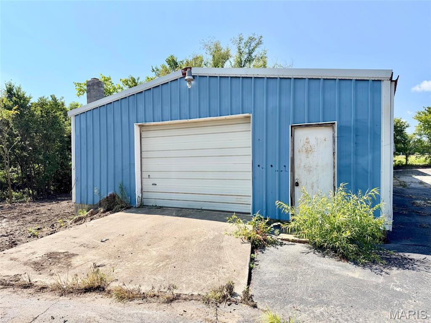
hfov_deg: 71.6
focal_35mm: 24
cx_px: 216
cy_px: 162
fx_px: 299
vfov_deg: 56.8
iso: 80
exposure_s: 1/3953
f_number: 1.78
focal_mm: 6.76
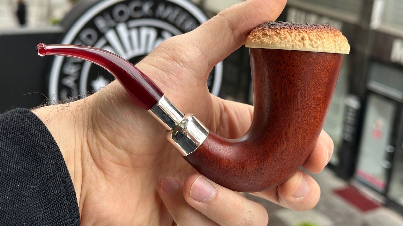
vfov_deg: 22.6
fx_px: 566
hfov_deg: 39.2
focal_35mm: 53
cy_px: 89
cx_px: 203
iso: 64
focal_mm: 6.86
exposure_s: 1/306
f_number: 1.78
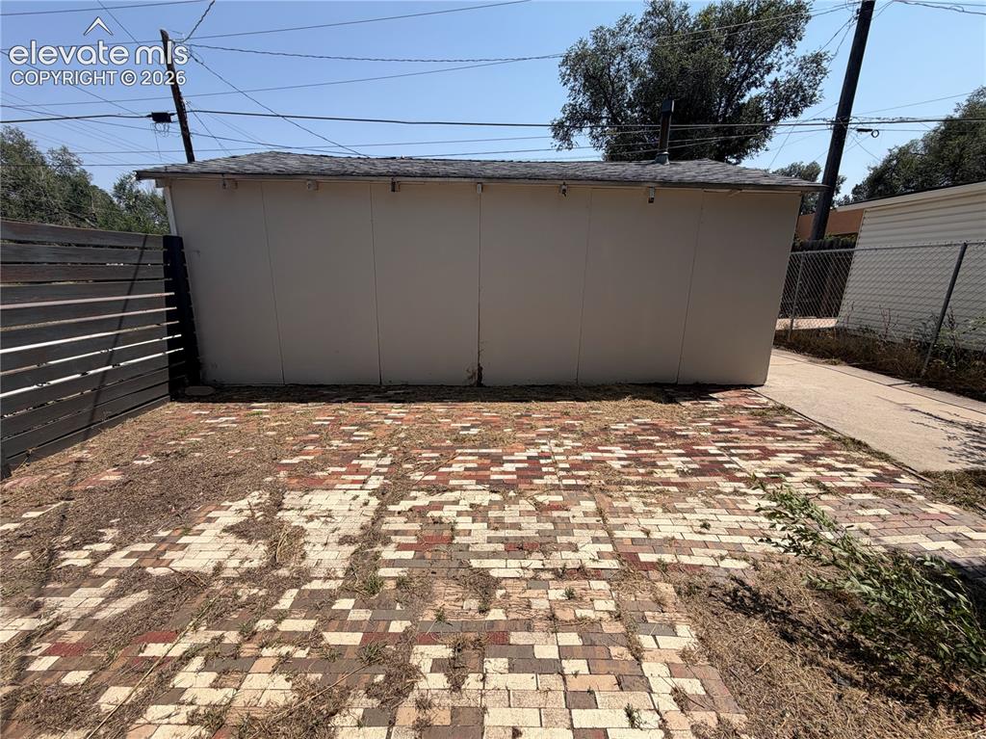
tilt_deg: -15.0
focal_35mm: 14
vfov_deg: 85.6
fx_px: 399
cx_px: 493
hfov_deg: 102.1
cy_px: 370
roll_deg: -0.6
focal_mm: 2.22
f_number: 2.2
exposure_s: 1/942
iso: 20
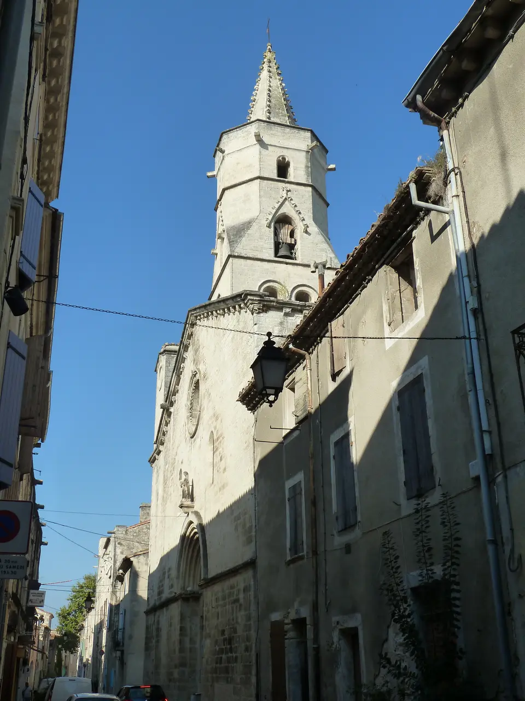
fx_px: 748
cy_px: 350
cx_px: 262
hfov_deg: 38.7
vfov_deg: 50.1
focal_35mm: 37
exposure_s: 1/400
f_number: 5
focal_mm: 6.1
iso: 125
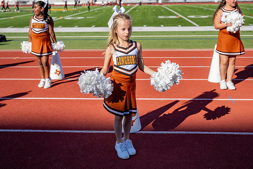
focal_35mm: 43
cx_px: 125
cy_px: 57
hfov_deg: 45.3
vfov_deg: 30.9
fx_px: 303
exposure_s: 1/6400
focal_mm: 32
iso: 250
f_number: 2.8
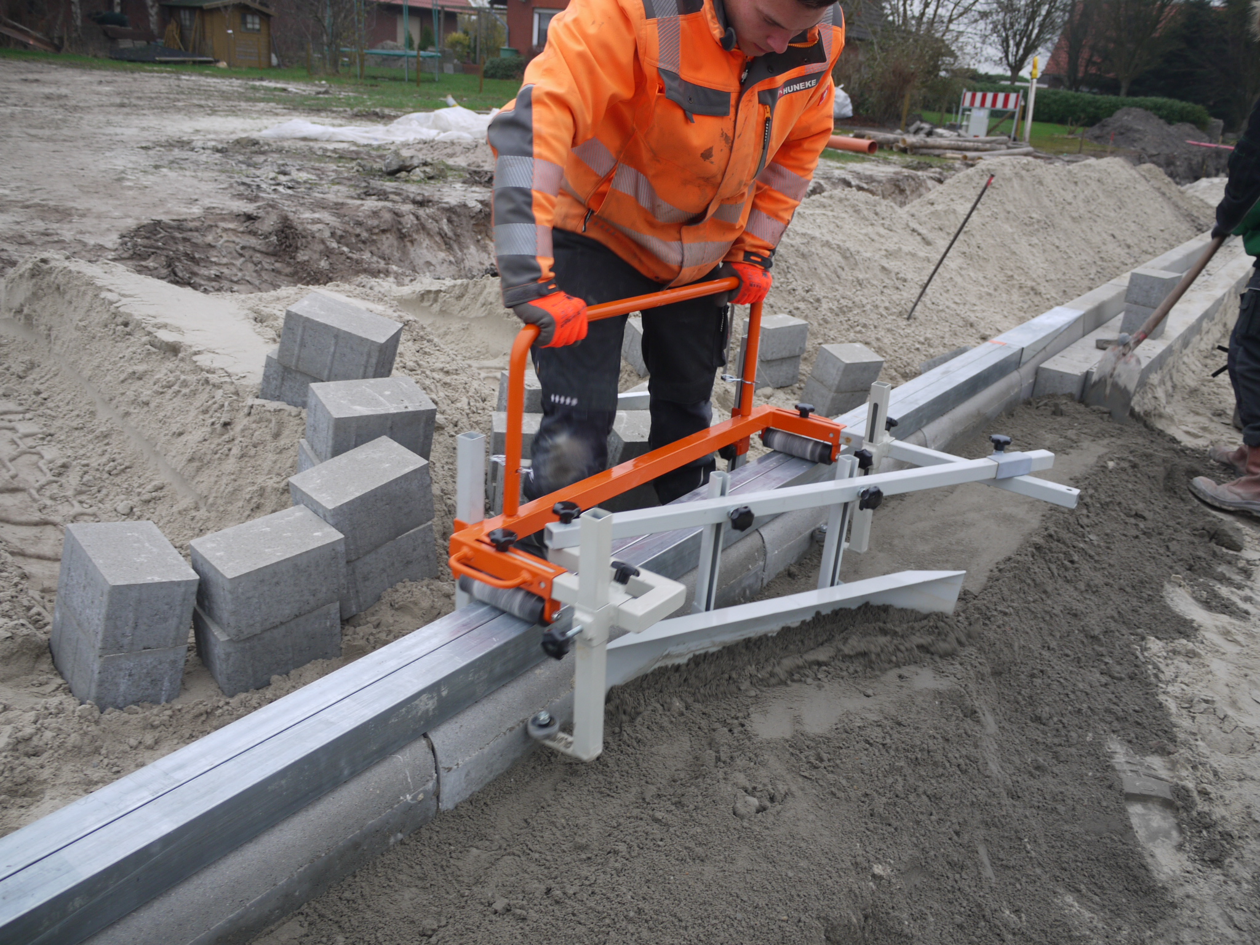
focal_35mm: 28
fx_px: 1019
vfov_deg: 49.7
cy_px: 472
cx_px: 630
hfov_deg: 63.4
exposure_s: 1/40
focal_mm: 14
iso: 100
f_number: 3.5
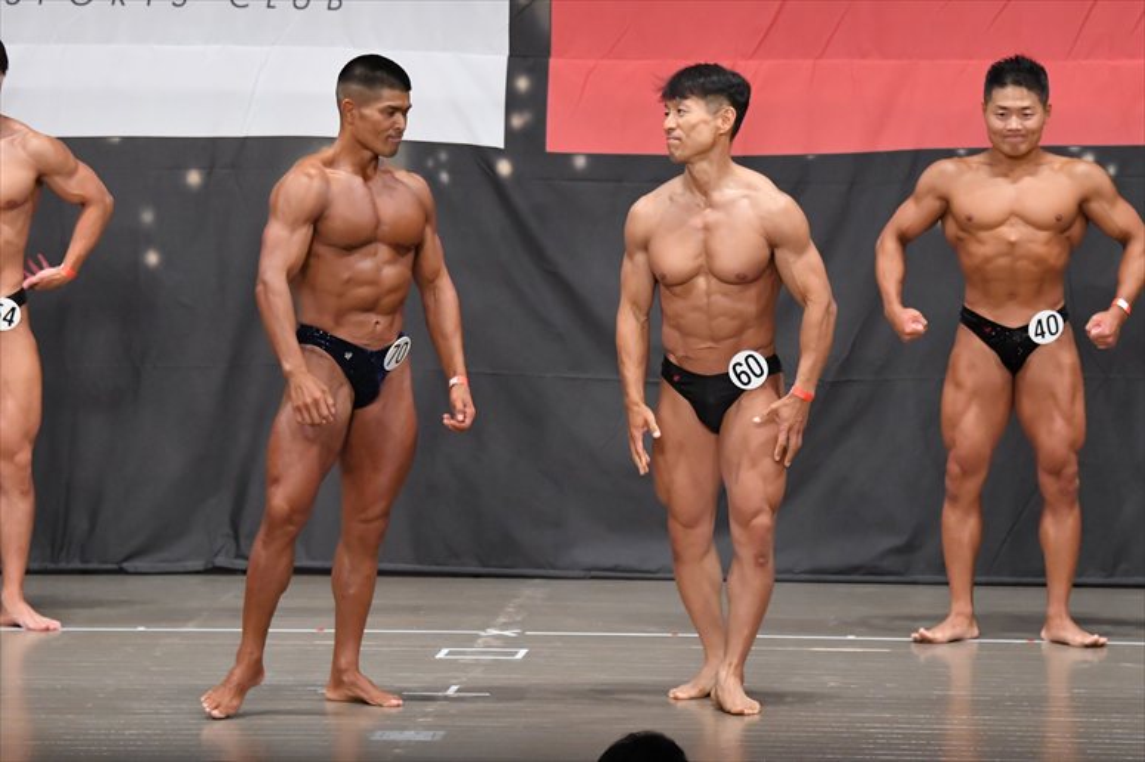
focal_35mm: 202
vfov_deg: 6.8
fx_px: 6422
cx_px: 572
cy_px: 381
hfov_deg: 10.2
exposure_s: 1/400
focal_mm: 135
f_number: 5.6
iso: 6400
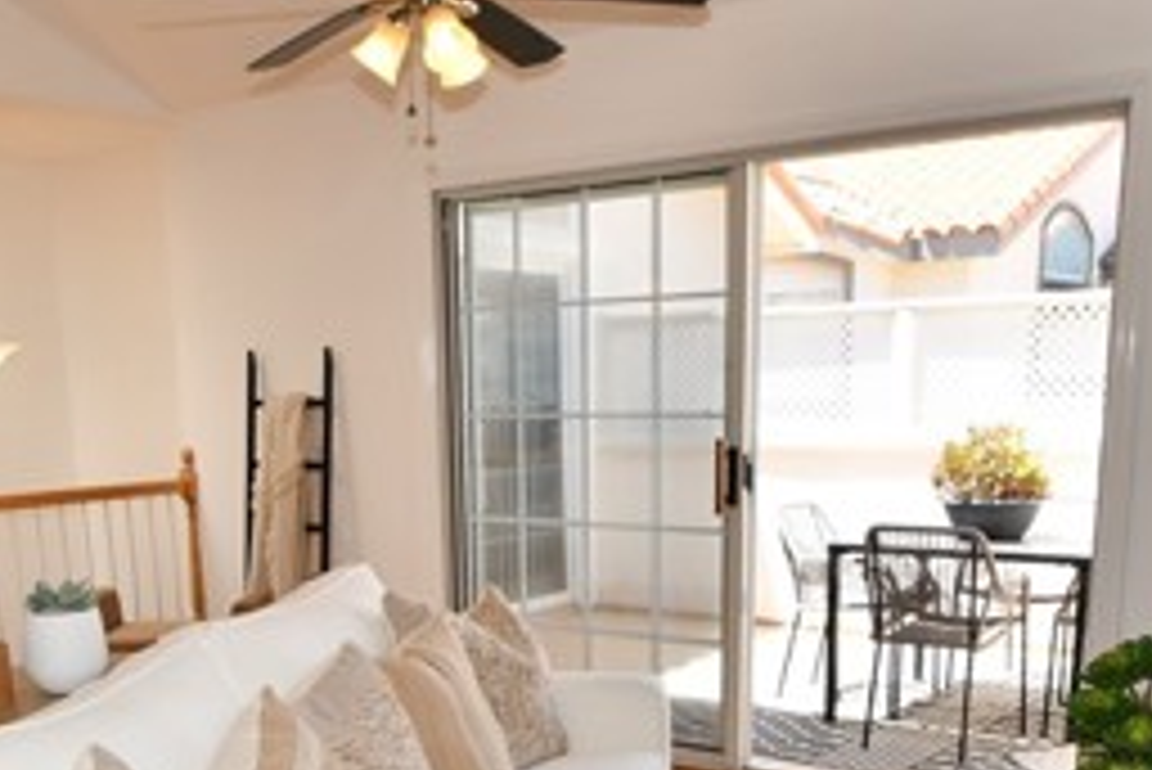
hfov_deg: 48.4
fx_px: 1281
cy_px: 741
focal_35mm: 40
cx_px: 567
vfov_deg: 31.3
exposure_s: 1/125
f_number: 5.6
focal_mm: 11
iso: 140
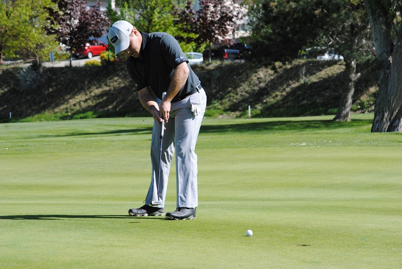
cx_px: 201
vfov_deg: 7.3
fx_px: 2096
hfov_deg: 11.0
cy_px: 134
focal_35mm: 188
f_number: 9
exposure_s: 1/2000
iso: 1600
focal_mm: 125
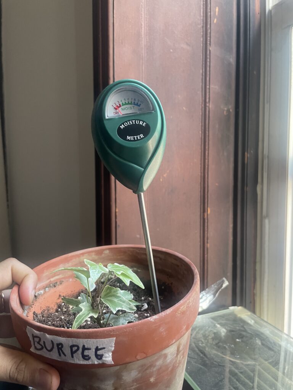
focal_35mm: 26
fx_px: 293
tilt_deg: -4.2
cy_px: 195
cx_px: 146
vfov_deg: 67.3
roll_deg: +0.7
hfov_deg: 53.1
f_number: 1.6
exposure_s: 1/60
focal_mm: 4.2
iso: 400
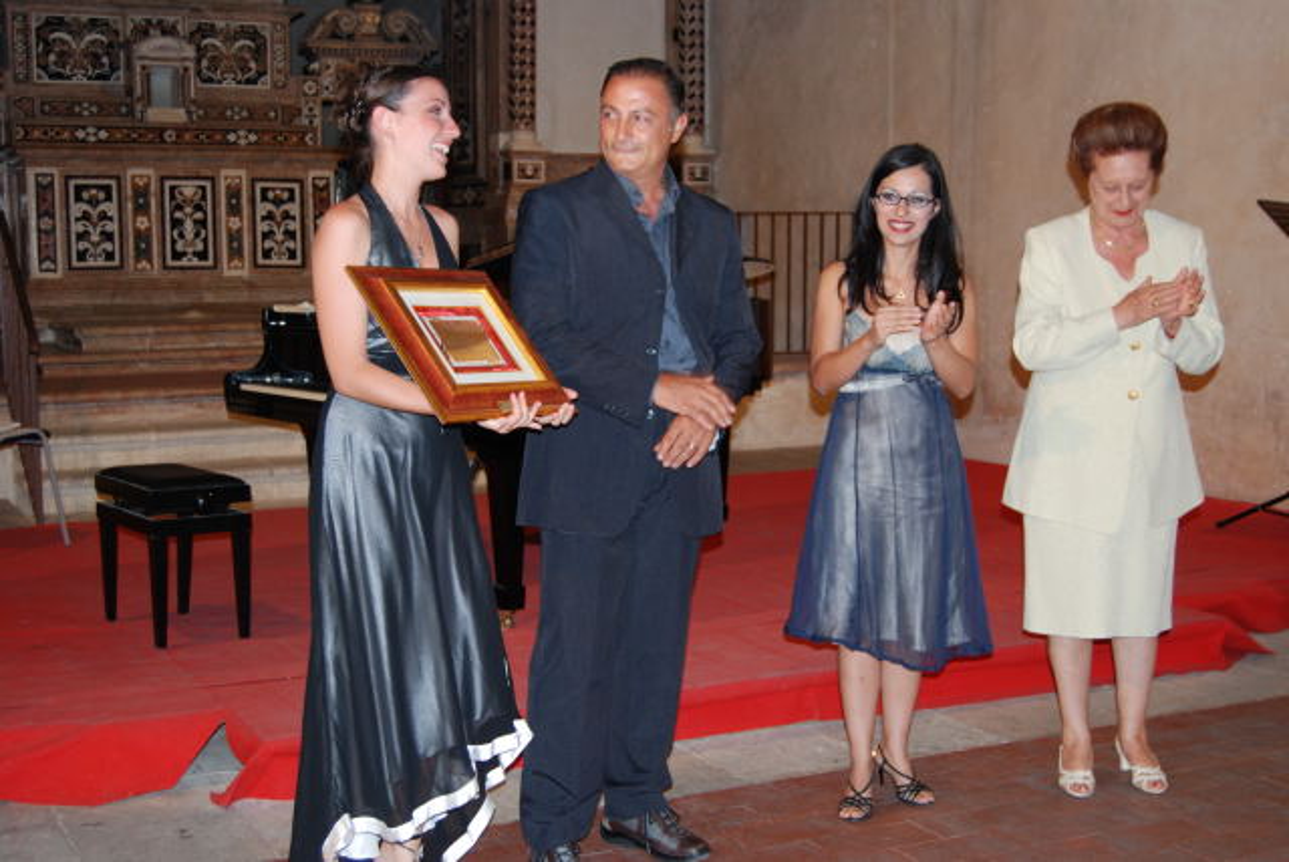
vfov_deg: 28.1
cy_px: 431
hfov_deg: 41.1
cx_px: 644
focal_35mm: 48
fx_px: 1720
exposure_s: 1/60
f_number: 4.5
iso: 450
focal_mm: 32
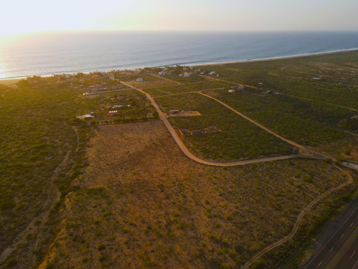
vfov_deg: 56.8
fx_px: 248
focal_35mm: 24
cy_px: 134
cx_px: 179
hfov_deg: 71.6
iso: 110
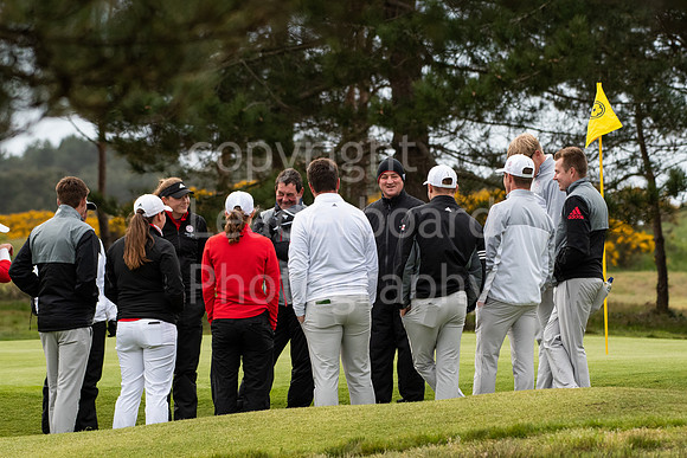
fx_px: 5726
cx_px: 344
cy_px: 229
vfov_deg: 4.6
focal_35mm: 300
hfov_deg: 6.9
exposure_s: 1/1000
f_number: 5.6
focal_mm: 200
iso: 1600
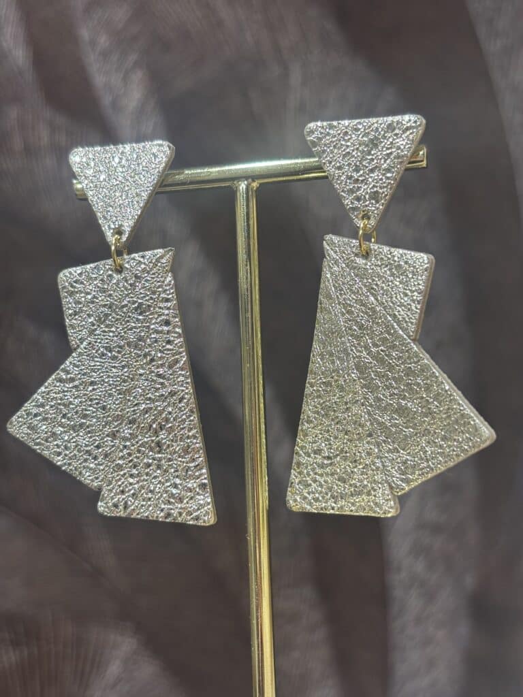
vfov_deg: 36.8
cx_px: 262
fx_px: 1048
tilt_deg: -2.5
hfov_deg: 28.0
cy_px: 348
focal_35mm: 52
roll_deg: +1.3
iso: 50
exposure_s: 1/100
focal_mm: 5.96
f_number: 1.6
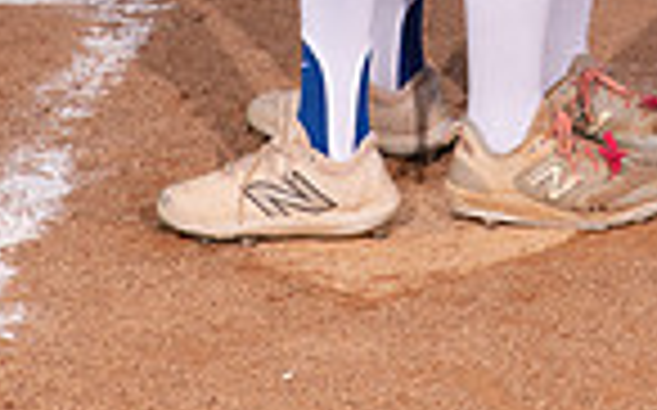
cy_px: -563
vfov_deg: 6.4
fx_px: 3489
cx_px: 459
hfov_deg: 10.7
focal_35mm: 195
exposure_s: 1/320
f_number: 6.3
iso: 400
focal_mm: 62
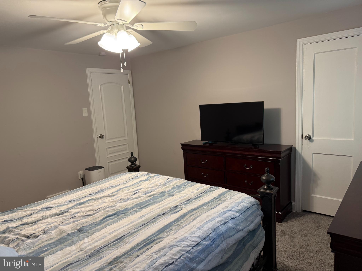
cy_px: 136
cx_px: 181
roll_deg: +3.7
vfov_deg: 56.8
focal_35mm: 24
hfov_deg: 71.6
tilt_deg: -7.0
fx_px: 251
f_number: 1.78
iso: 160
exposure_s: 1/60
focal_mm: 6.76
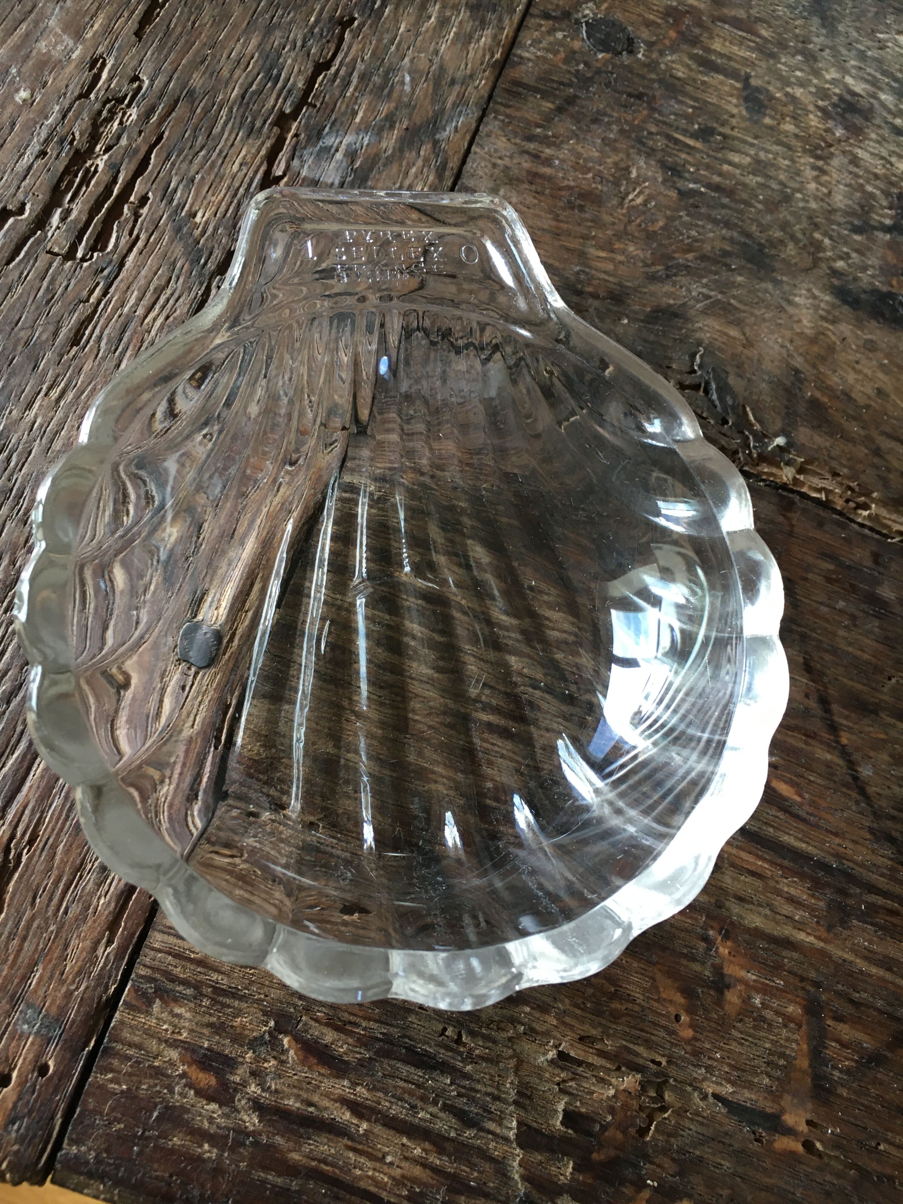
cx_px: 452
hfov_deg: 48.2
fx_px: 1009
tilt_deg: -68.5
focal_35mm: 29
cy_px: 602
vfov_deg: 61.7
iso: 100
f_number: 2.2
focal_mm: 4.15
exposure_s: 1/33
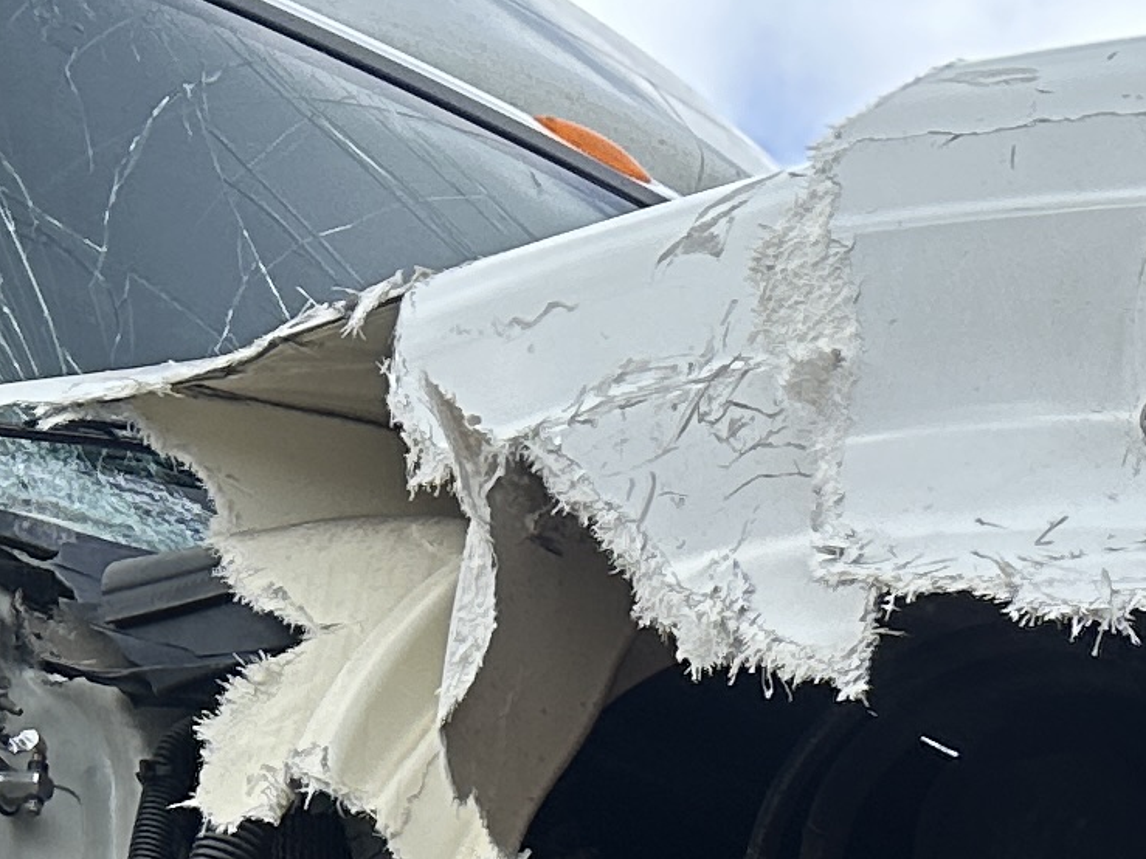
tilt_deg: +10.6
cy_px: 2137
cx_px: 1275
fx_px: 4336
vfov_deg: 9.8
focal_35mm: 131
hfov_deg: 14.7
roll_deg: -3.3
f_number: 1.78
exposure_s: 1/1812
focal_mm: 6.86
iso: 80
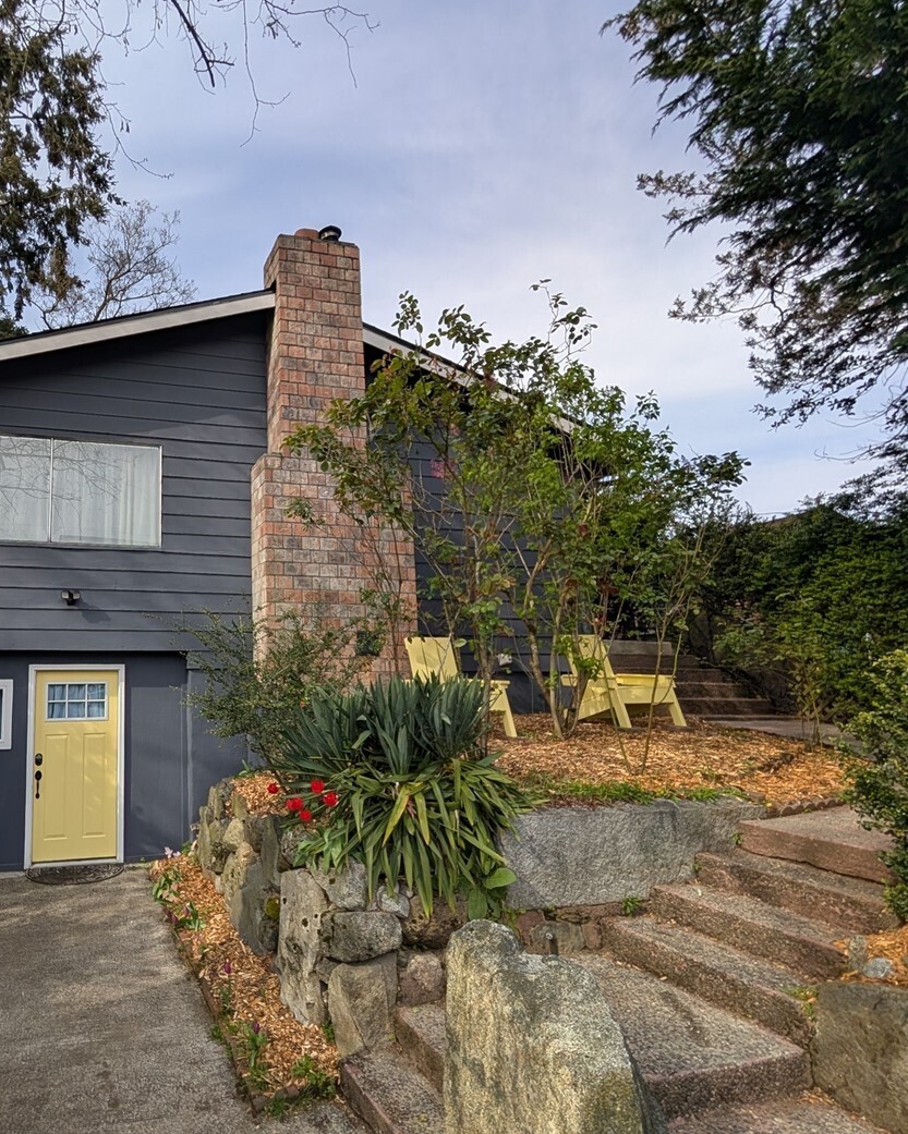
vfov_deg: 86.3
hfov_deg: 68.6
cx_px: 218
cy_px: 586
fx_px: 605
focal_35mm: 18
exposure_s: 1/1949
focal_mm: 2.02
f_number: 1.7
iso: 53
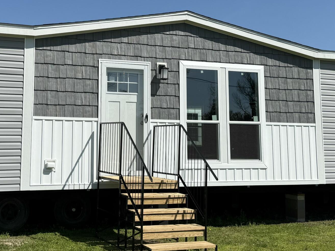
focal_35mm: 55
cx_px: 125
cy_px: 82
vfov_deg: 26.4
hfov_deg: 34.7
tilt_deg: +9.0
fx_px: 532
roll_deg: -0.7
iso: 80
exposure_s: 1/8130
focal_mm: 6.76
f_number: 1.78
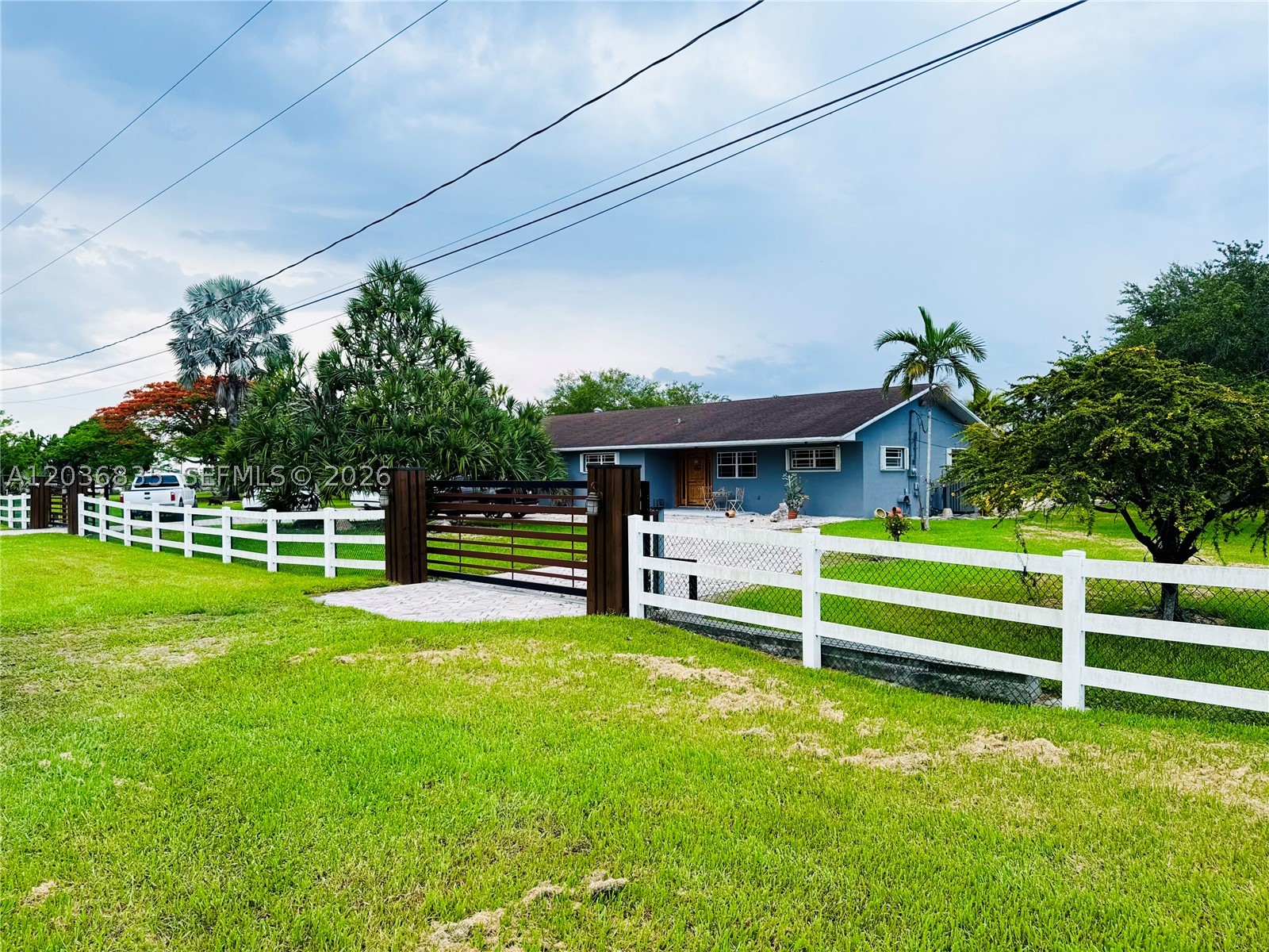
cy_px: 476
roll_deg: +1.4
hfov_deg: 71.6
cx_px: 634
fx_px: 880
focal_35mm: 24
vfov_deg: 56.8
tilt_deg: +0.0
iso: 80
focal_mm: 6.76
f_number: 1.78
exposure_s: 1/980
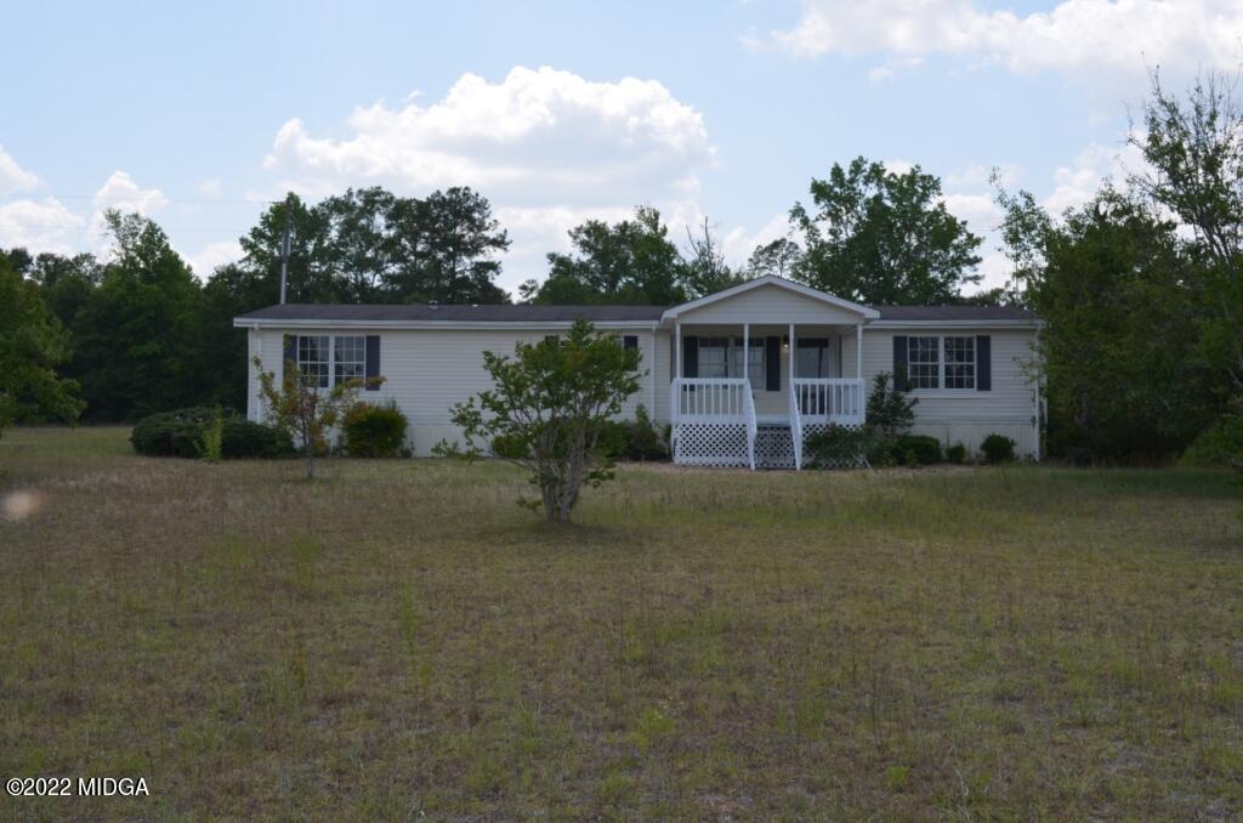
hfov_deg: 49.6
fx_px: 1344
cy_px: 412
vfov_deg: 34.1
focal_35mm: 39
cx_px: 622
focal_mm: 26
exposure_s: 1/200
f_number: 7.1
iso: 100
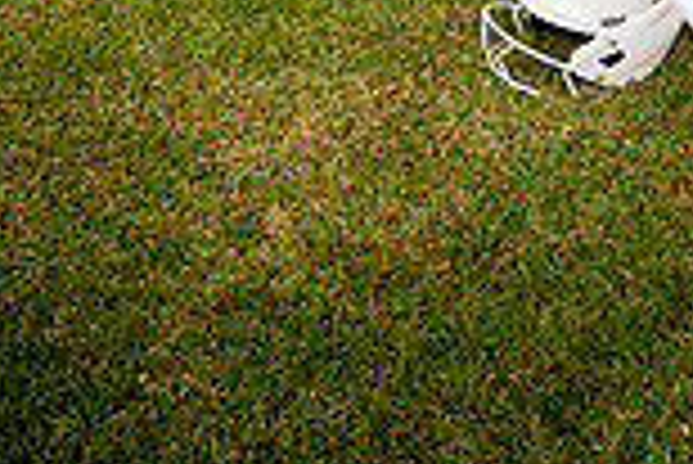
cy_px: -532
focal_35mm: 76
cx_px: 446
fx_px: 1464
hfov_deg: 26.5
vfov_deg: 14.3
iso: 200
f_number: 8
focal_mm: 26
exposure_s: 1/250
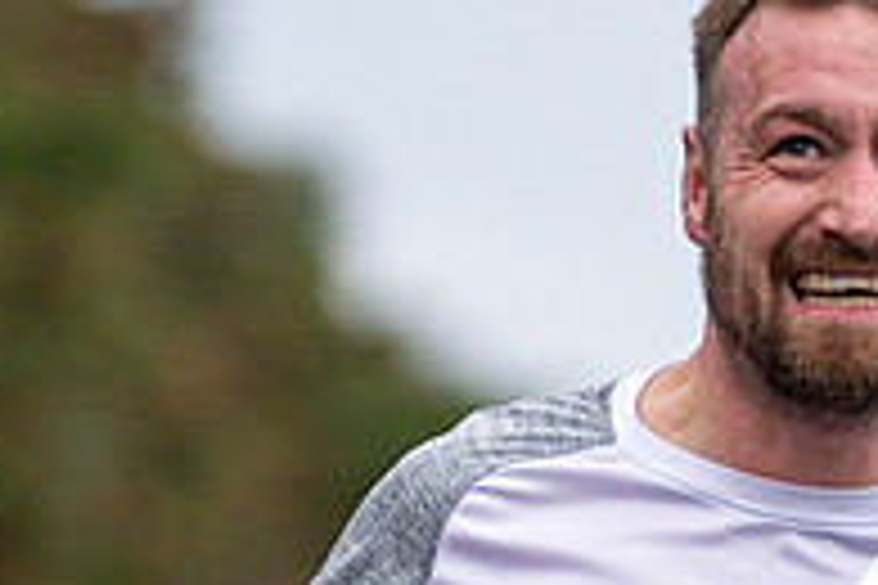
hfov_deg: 2.4
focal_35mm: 867
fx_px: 21144
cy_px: 724
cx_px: 986
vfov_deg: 1.6
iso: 360
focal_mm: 195
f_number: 2.8
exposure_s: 1/1600
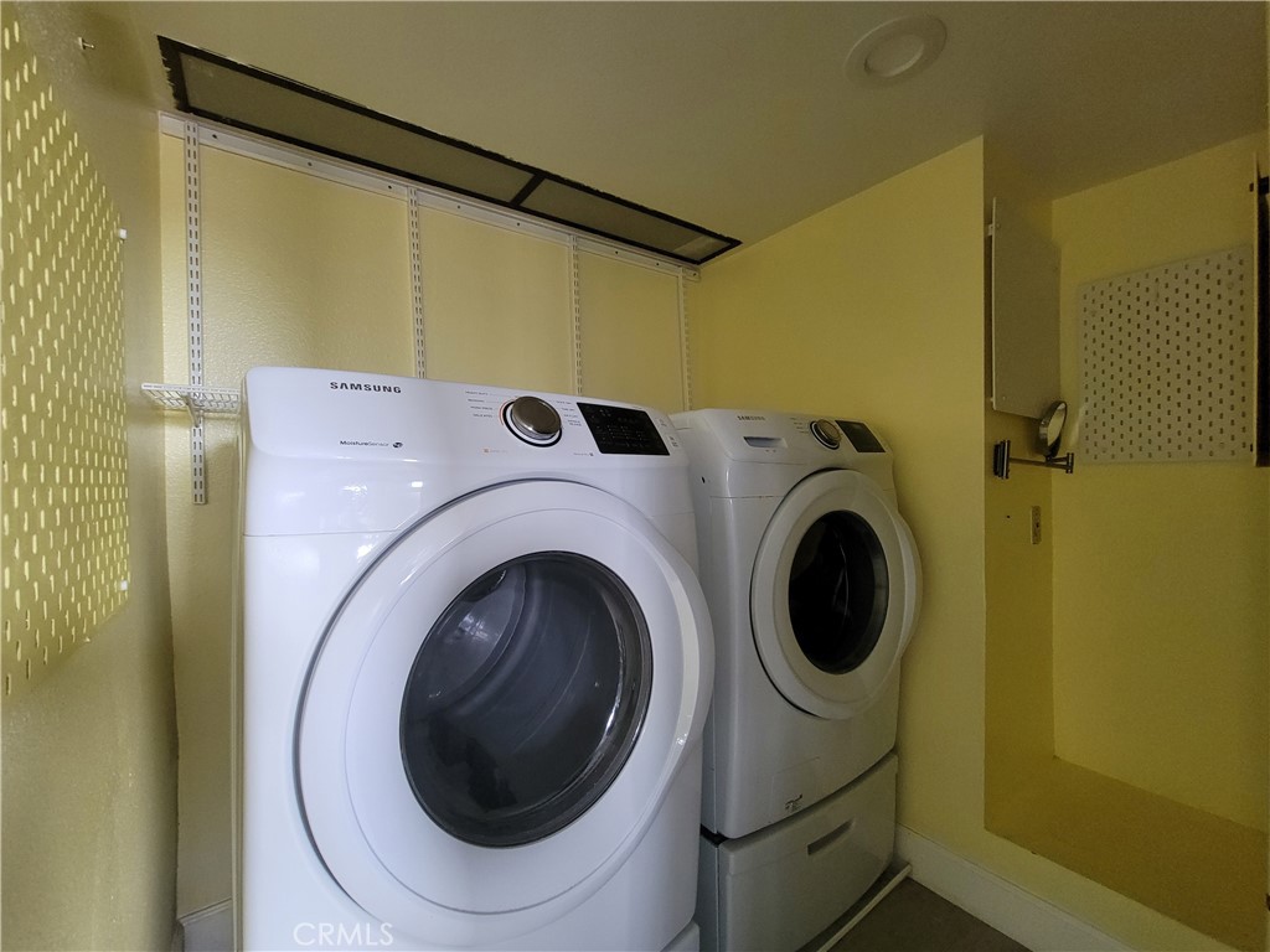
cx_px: 635
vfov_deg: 89.9
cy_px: 476
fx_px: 477
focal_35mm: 13
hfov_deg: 106.2
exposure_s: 1/25
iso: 640
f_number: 2.2
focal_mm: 2.2
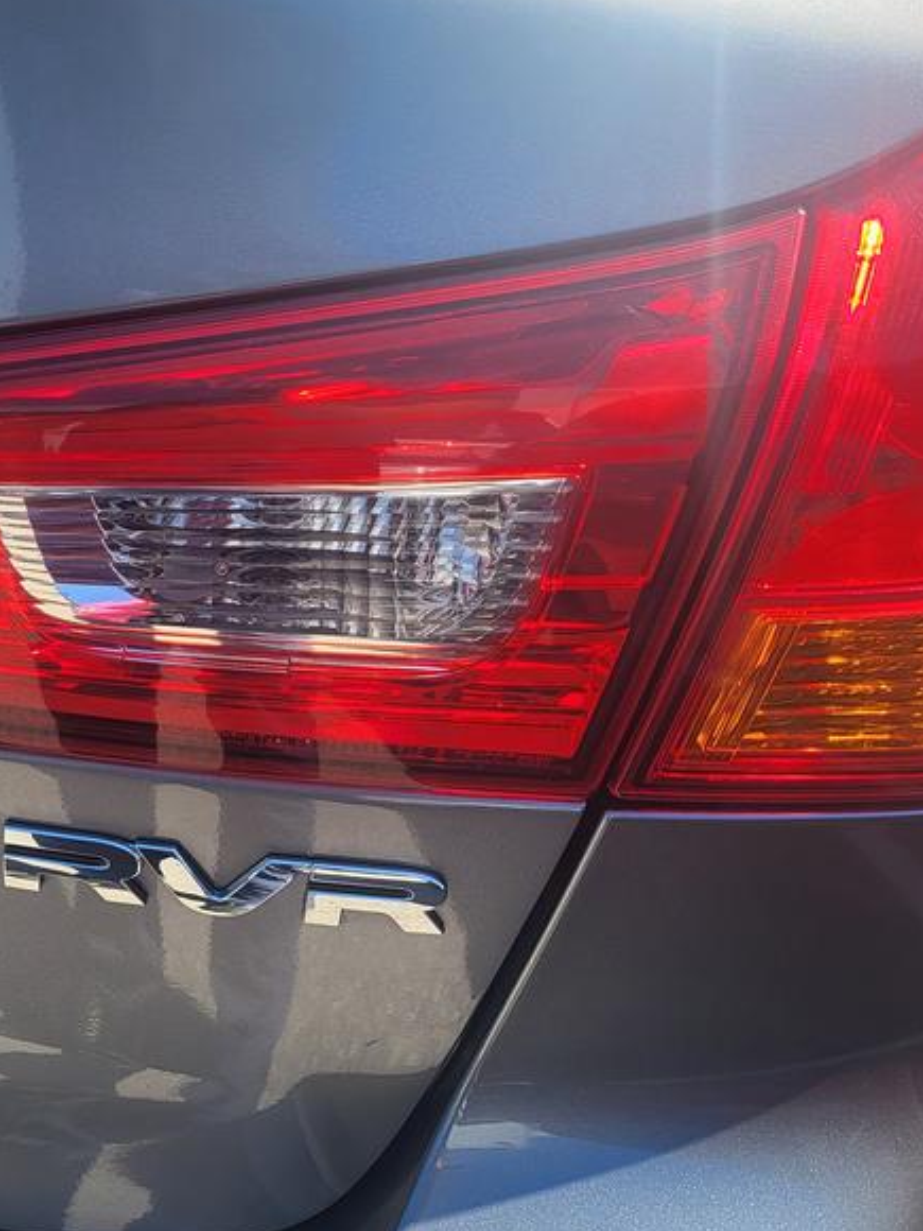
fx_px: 1529
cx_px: 248
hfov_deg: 33.0
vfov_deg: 42.9
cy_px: 866
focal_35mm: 43
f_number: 1.8
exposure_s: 1/922
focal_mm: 5.4
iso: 40
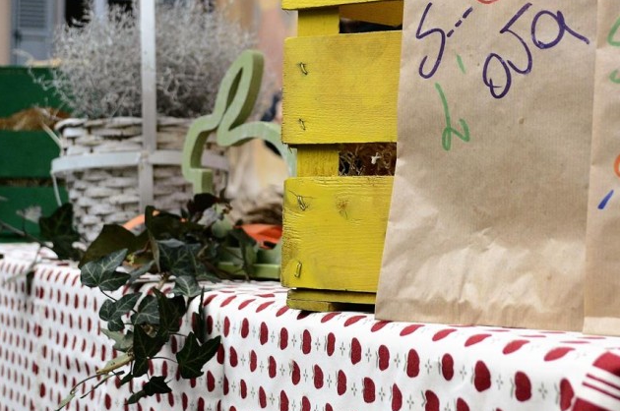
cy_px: 128
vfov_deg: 17.4
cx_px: 415
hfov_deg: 25.9
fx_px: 1341
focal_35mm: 78
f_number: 5
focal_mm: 32
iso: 800
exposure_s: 1/200
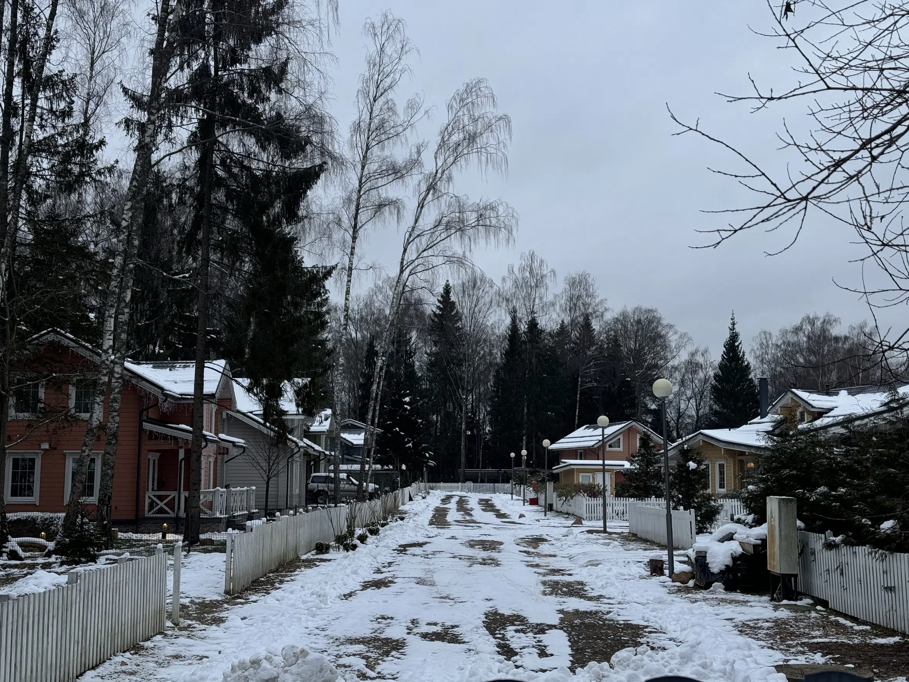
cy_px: 337
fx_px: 1287
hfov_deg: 38.9
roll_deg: -0.6
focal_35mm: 49
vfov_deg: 29.7
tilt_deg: +6.4
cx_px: 451
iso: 50
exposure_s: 1/171
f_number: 1.78
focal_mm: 6.76
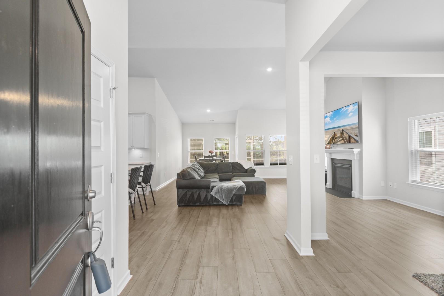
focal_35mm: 16
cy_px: 148
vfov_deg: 73.7
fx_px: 197
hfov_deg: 96.7
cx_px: 222
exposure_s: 1/6
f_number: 4.8
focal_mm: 11
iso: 100
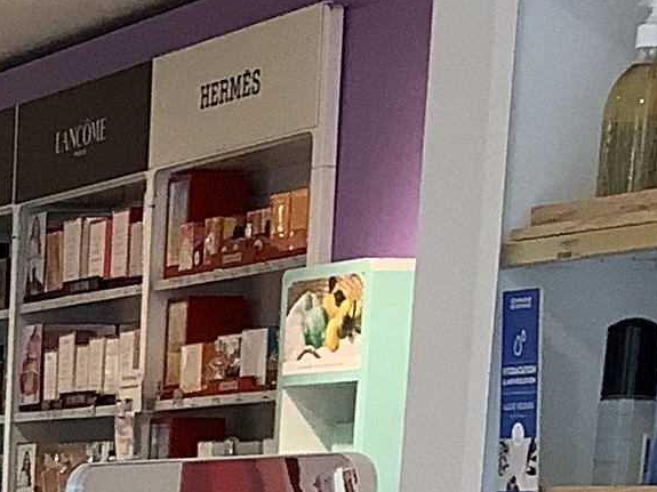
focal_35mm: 176
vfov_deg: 7.8
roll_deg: +0.0
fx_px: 3340
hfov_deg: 10.4
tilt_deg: -12.2
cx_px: -599
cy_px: 1212
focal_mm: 3.3
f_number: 2.4
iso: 64
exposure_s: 1/100
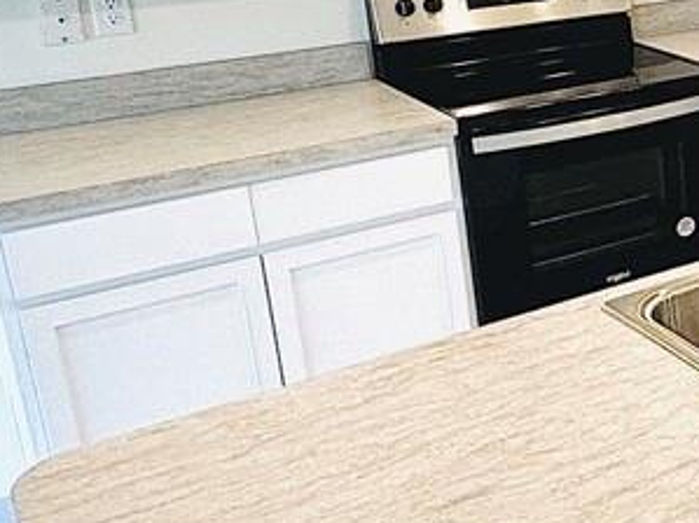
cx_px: 1031
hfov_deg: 25.1
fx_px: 1211
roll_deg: -0.3
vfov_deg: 24.0
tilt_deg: -15.7
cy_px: 105
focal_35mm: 60
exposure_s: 1/120
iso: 200
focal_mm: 2.22
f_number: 2.2
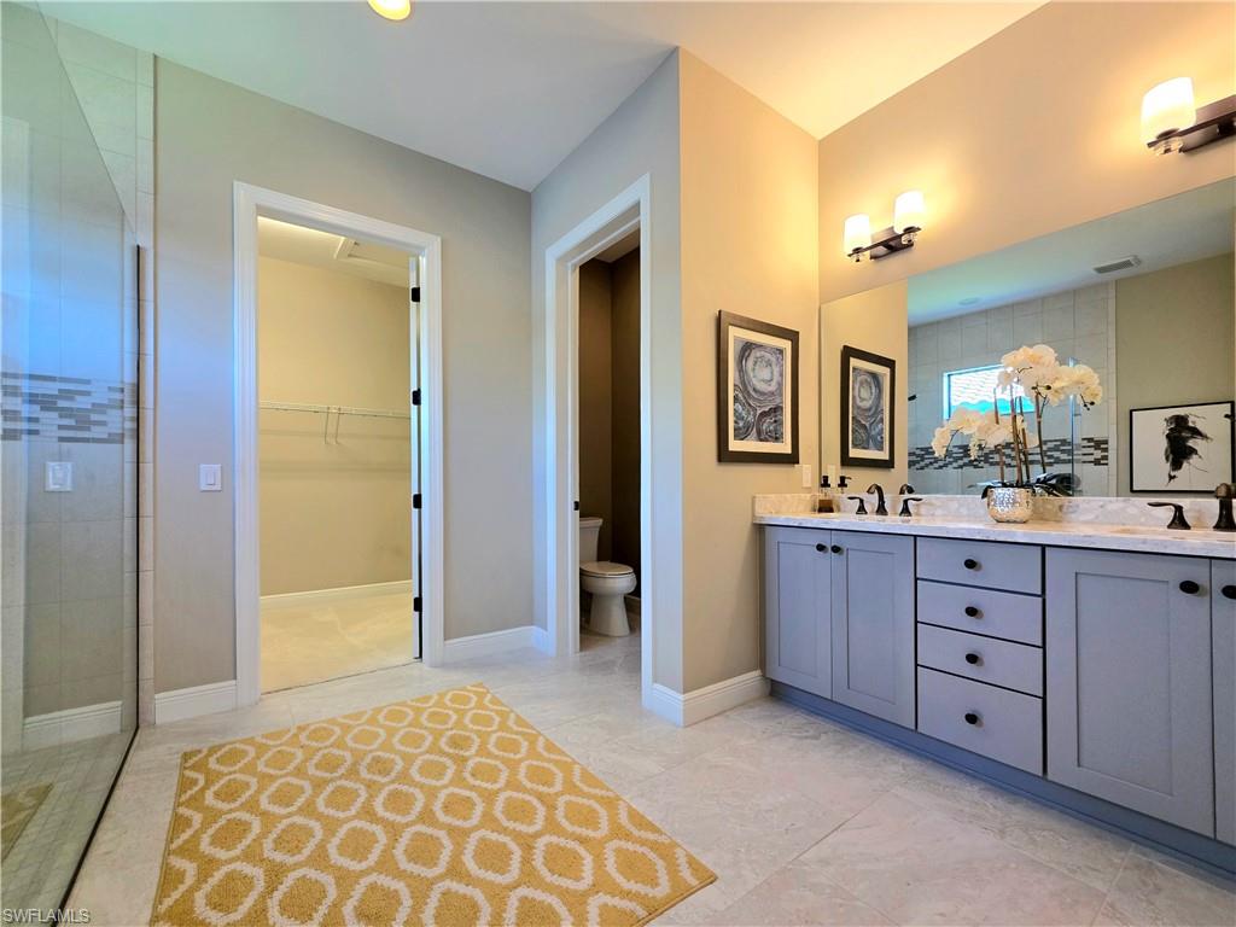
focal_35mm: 13
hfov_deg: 106.2
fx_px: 464
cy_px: 464
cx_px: 618
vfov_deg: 89.9
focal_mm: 2.2
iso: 125
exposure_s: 1/120
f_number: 1.9
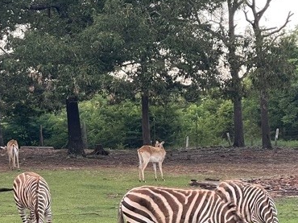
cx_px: 110
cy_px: 189
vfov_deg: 10.3
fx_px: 1239
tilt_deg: -2.0
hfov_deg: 13.7
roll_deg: +4.1
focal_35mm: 144
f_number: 2
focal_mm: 6
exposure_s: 1/99
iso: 100
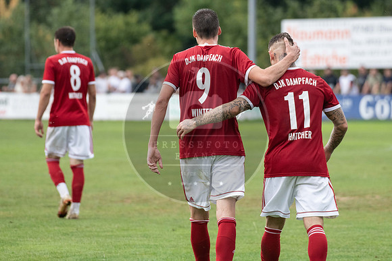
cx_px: 228
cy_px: 109
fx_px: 3598
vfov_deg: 4.2
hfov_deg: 6.2
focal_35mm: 330
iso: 1600
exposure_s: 1/1600
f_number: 5.6
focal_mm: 270
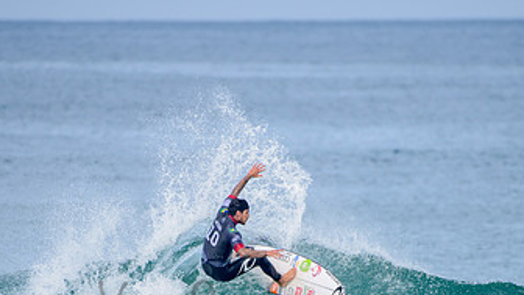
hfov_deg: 2.4
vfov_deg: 1.3
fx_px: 12561
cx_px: 259
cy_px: 291
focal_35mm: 904
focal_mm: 500
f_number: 5.6
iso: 250
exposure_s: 1/2000
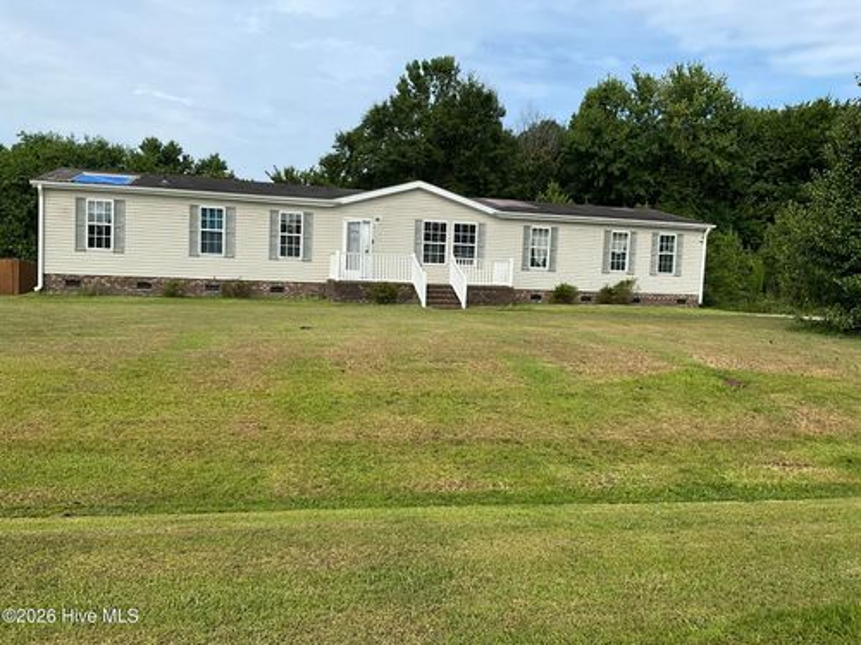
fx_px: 721
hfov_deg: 61.7
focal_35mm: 29
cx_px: 430
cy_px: 322
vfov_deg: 48.2
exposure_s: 1/1730
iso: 25
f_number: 1.8
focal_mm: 3
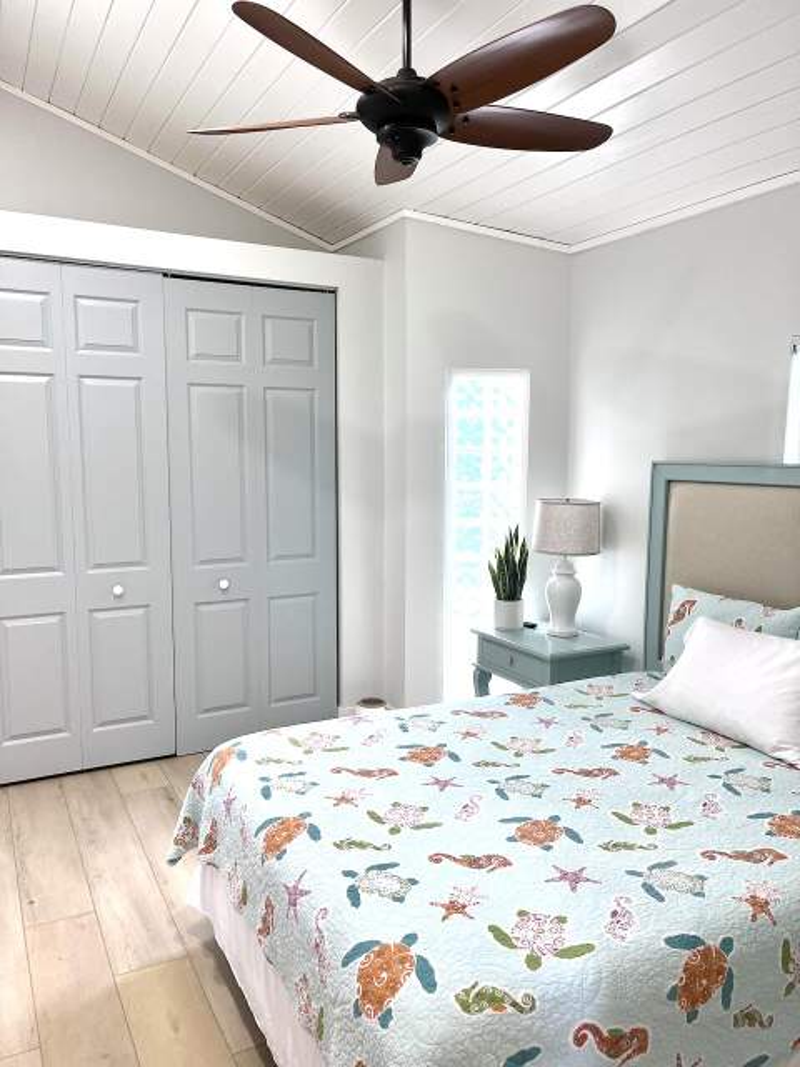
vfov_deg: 67.3
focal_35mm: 26
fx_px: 801
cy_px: 534
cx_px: 400
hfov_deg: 53.1
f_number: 1.6
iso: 64
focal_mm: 5.1
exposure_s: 1/60
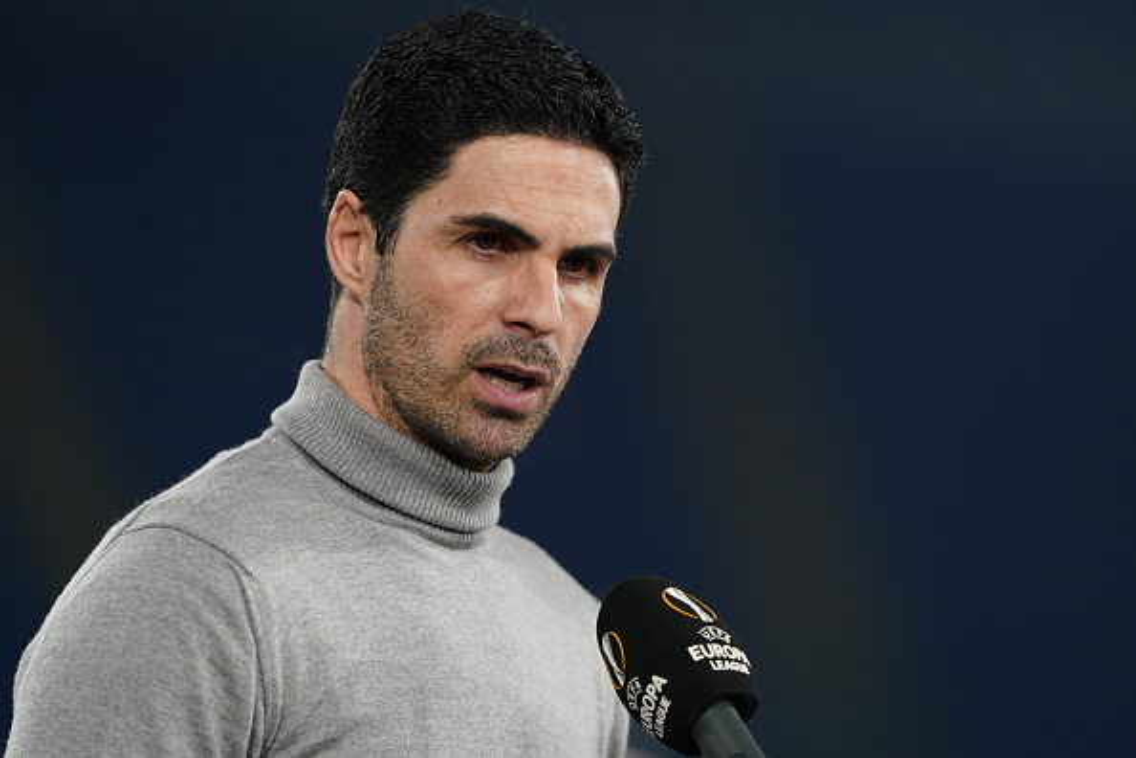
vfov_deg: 3.4
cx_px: 568
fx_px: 12621
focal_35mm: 400
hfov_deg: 5.2
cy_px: 379
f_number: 3.5
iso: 2500
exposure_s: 1/1600
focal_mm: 400
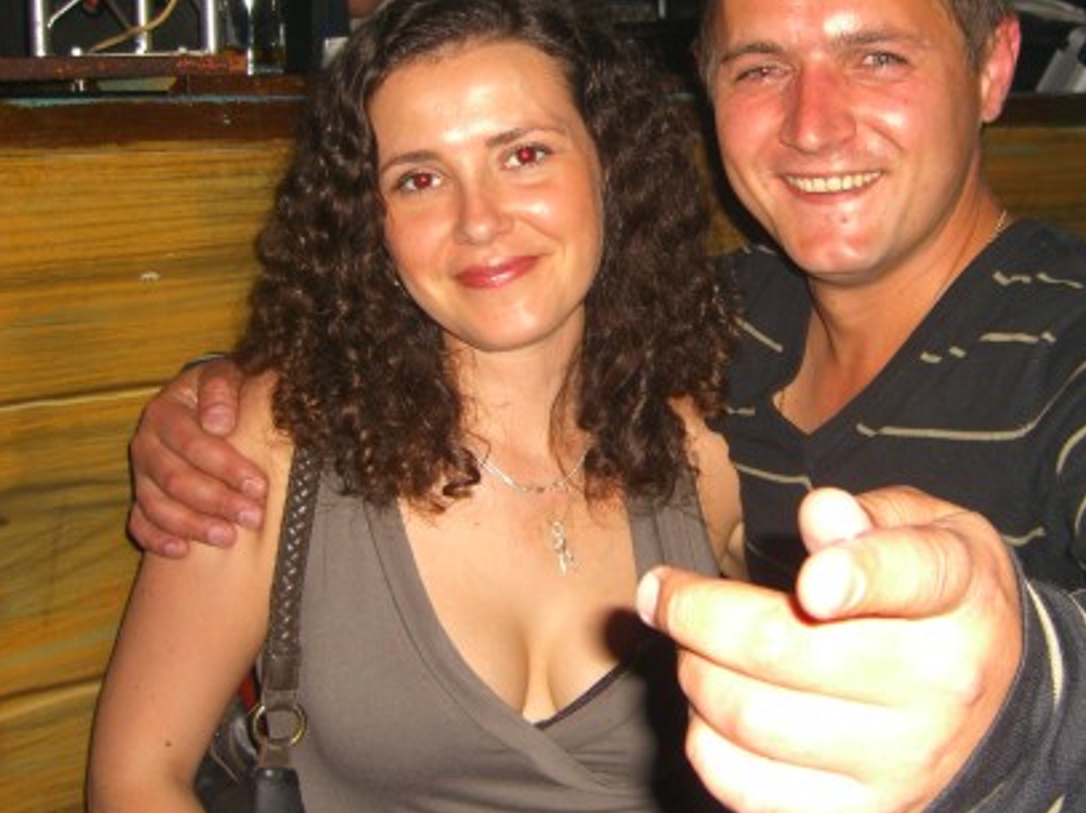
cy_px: 301
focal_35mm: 56
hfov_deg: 34.2
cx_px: 683
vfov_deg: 26.0
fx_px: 1756
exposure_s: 1/60
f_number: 2.8
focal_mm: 7.9
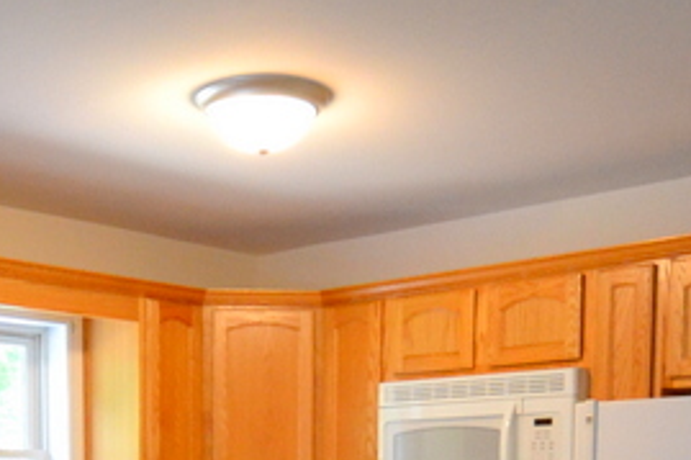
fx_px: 1207
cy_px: 605
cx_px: 239
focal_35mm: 63
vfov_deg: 19.8
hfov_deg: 31.7
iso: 1800
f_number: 4.2
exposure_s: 1/60
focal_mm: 11
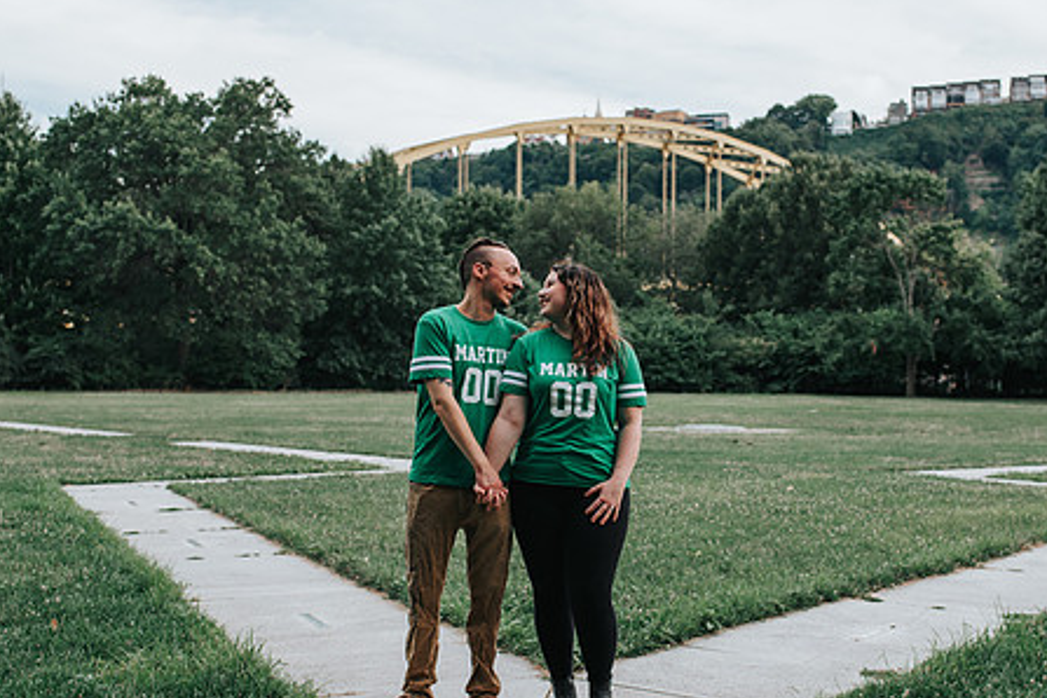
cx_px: 560
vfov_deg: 26.4
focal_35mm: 51
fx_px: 1483
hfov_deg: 38.9
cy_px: 420
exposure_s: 1/1000
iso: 320
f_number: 3.2
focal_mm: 35
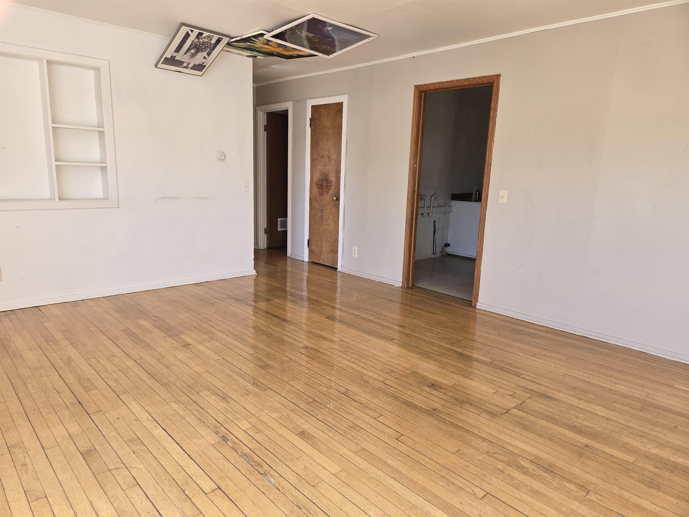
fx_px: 458
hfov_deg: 73.9
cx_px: 344
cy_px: 258
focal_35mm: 23
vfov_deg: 58.9
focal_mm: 5.4
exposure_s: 1/120
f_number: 1.8
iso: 40
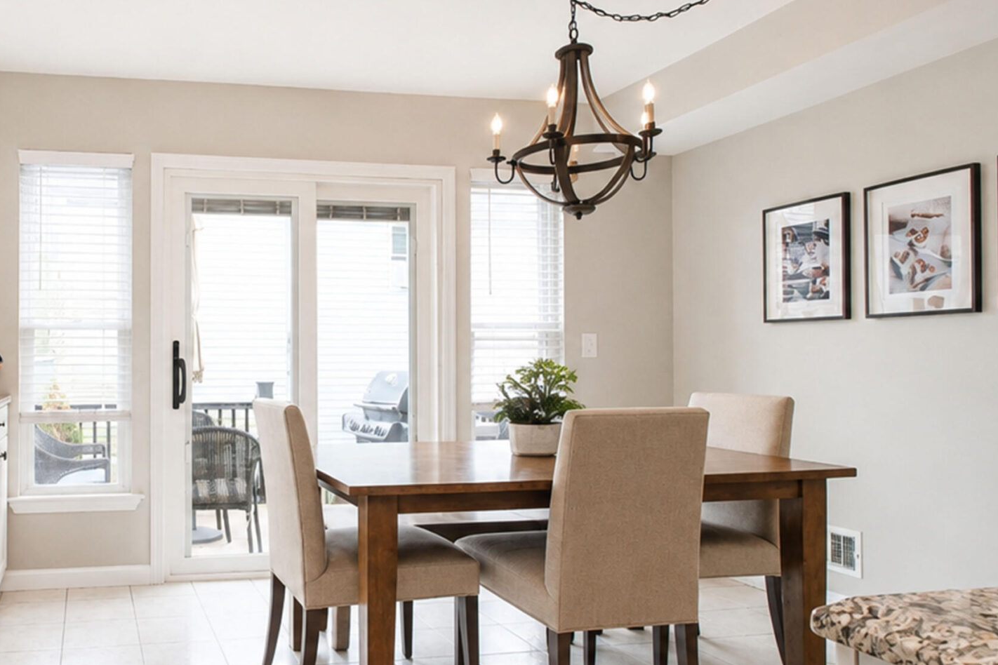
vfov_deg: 47.9
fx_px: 748
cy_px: 363
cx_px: 241
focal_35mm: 27
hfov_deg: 63.2
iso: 1250
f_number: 8
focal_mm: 10
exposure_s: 1/80
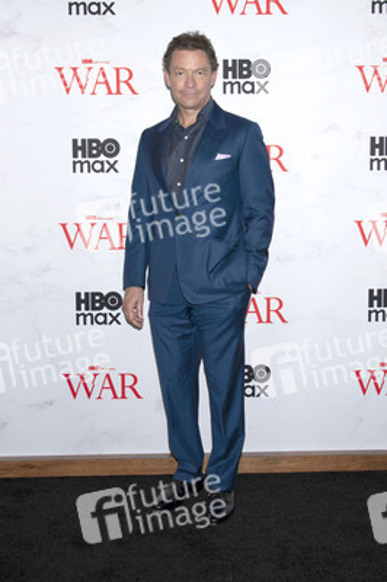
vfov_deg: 55.8
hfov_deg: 38.8
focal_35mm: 34
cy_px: 291
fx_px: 549
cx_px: 194
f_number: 6.3
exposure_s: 1/200
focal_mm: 34
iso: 640
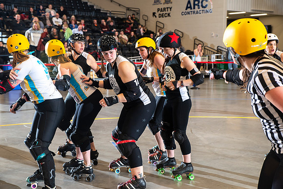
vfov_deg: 27.0
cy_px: 94
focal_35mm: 50
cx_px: 142
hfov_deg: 39.6
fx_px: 393
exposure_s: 1/160
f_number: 5.6
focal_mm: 50
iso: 500
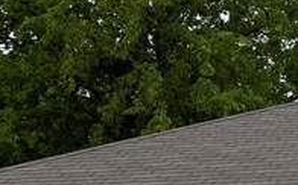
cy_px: 162
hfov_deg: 12.7
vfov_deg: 9.0
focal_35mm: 144
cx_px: 605
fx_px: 1168
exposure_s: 1/3650
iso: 50
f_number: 1.6
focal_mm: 5.96
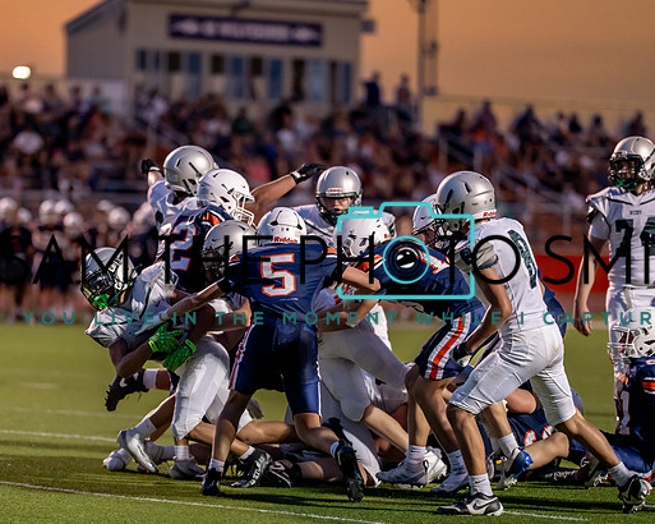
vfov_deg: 7.9
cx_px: 250
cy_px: 305
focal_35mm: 195
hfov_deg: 9.9
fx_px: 3779
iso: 1250
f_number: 1.8
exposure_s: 1/1000
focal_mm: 135
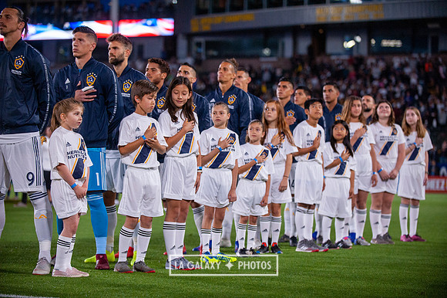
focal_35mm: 105
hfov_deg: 19.5
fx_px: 1303
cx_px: 224
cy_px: 149
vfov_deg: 13.0
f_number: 2.8
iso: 1600
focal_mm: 105
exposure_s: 1/2000
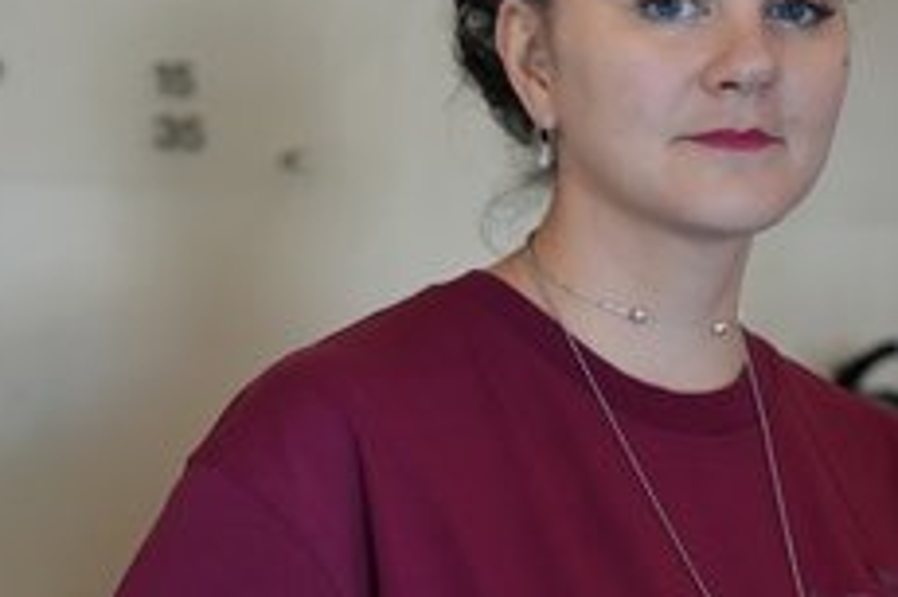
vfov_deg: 11.9
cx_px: 629
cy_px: 213
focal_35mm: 115
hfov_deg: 17.7
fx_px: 2866
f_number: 4
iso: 2500
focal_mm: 66
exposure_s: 1/160
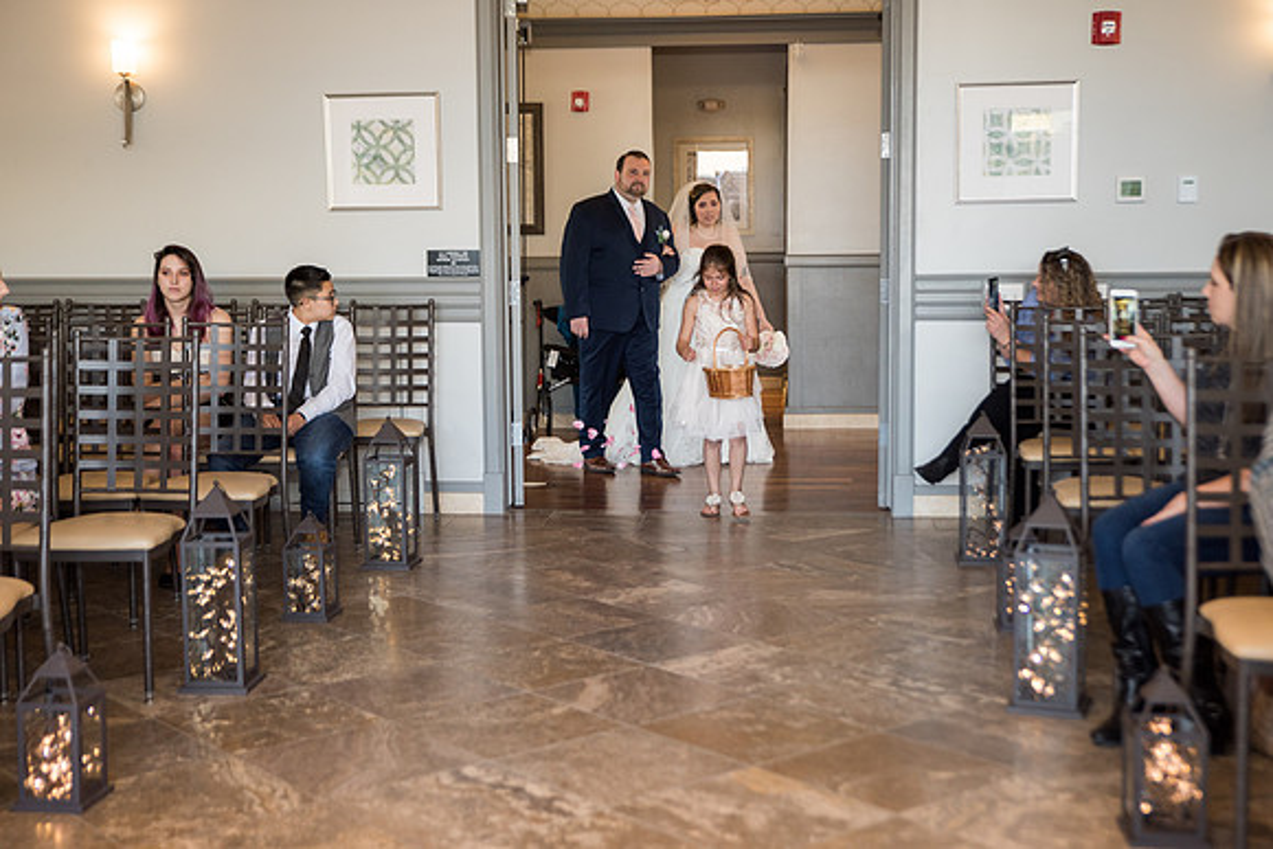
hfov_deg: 40.9
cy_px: 424
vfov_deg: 28.0
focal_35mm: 48
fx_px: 1706
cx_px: 636
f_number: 2.8
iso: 500
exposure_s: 1/200
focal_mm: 45
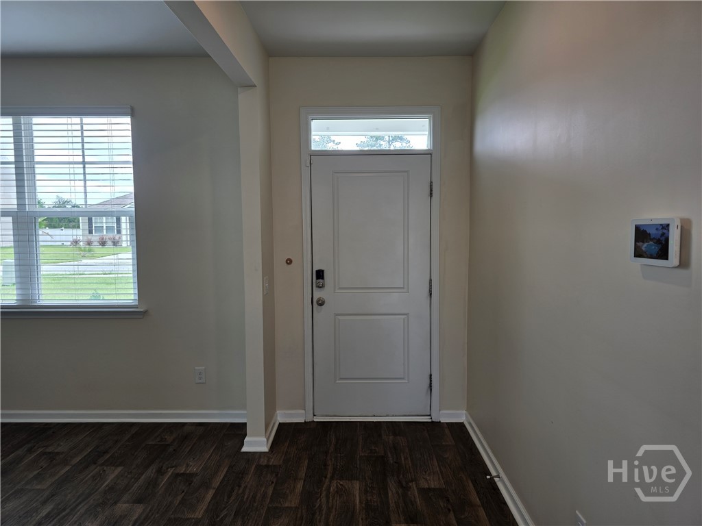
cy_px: 263
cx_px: 351
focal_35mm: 23
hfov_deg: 73.9
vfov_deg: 58.9
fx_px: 466
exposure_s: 1/120
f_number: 1.7
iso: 32
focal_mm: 6.3
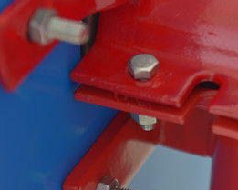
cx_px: 191
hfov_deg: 9.6
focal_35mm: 201
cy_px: -18
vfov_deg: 7.6
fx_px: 1416
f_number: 2.8
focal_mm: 70
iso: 640
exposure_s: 1/125
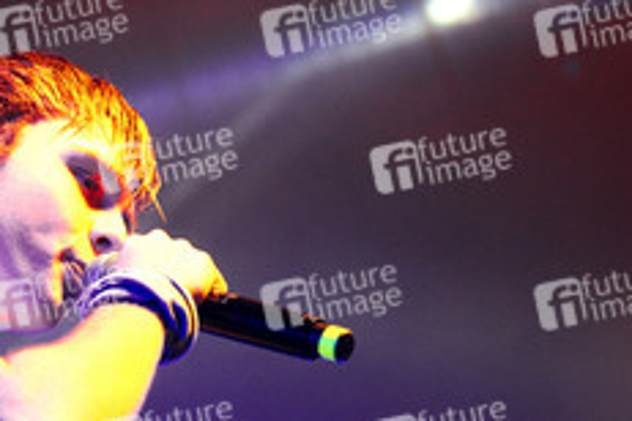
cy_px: 366
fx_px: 2054
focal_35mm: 117
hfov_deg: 17.3
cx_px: 93
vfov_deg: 11.6
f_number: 2.8
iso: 3200
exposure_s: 1/320
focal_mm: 60
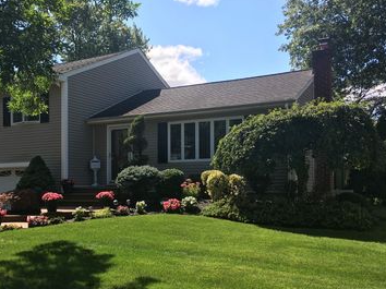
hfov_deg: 45.1
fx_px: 457
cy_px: 179
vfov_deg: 34.9
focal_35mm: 41
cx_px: 129
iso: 25
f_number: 2.2
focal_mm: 4.15
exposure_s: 1/718
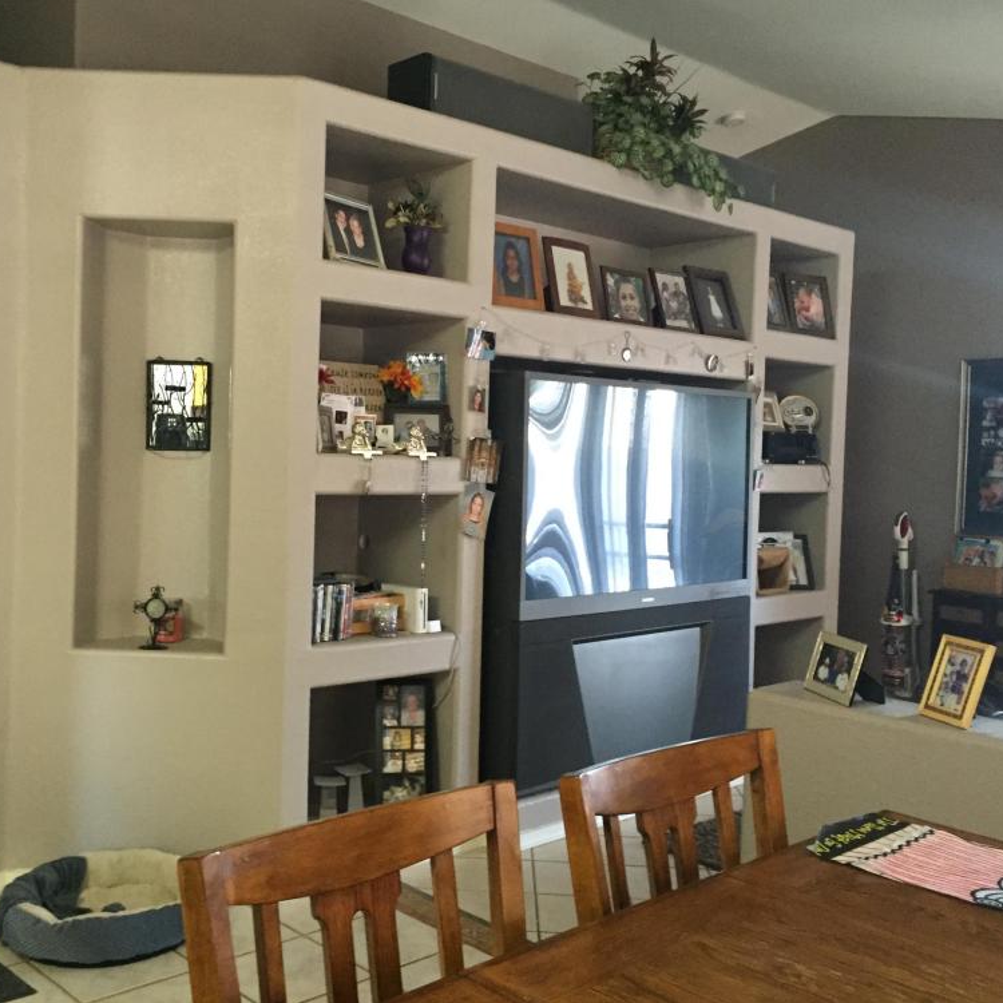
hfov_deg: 47.2
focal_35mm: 35
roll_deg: -2.9
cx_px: 453
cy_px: 492
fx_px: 1147
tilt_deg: -3.4
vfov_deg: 47.2
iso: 320
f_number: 2.2
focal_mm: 4.15
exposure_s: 1/15
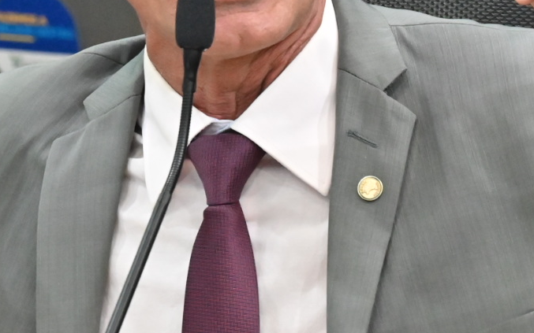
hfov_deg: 4.1
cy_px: -5
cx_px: 249
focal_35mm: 512
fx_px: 7451
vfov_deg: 2.6
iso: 5000
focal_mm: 140
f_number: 5.6
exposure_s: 1/160
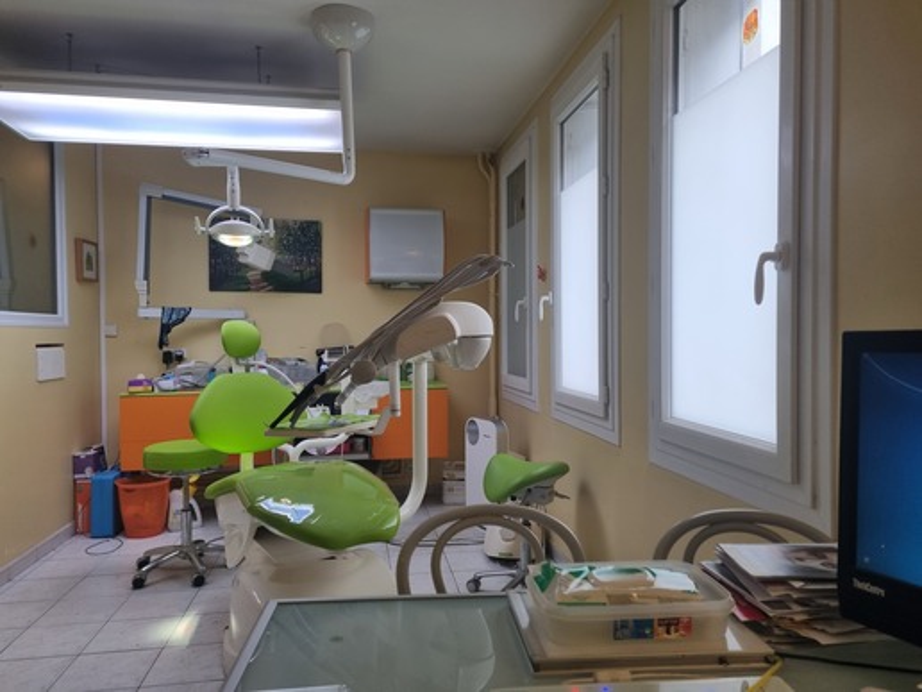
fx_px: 693
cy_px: 346
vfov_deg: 53.1
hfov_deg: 67.3
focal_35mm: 26
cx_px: 461
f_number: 1.8
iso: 80
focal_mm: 5.4
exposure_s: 1/100
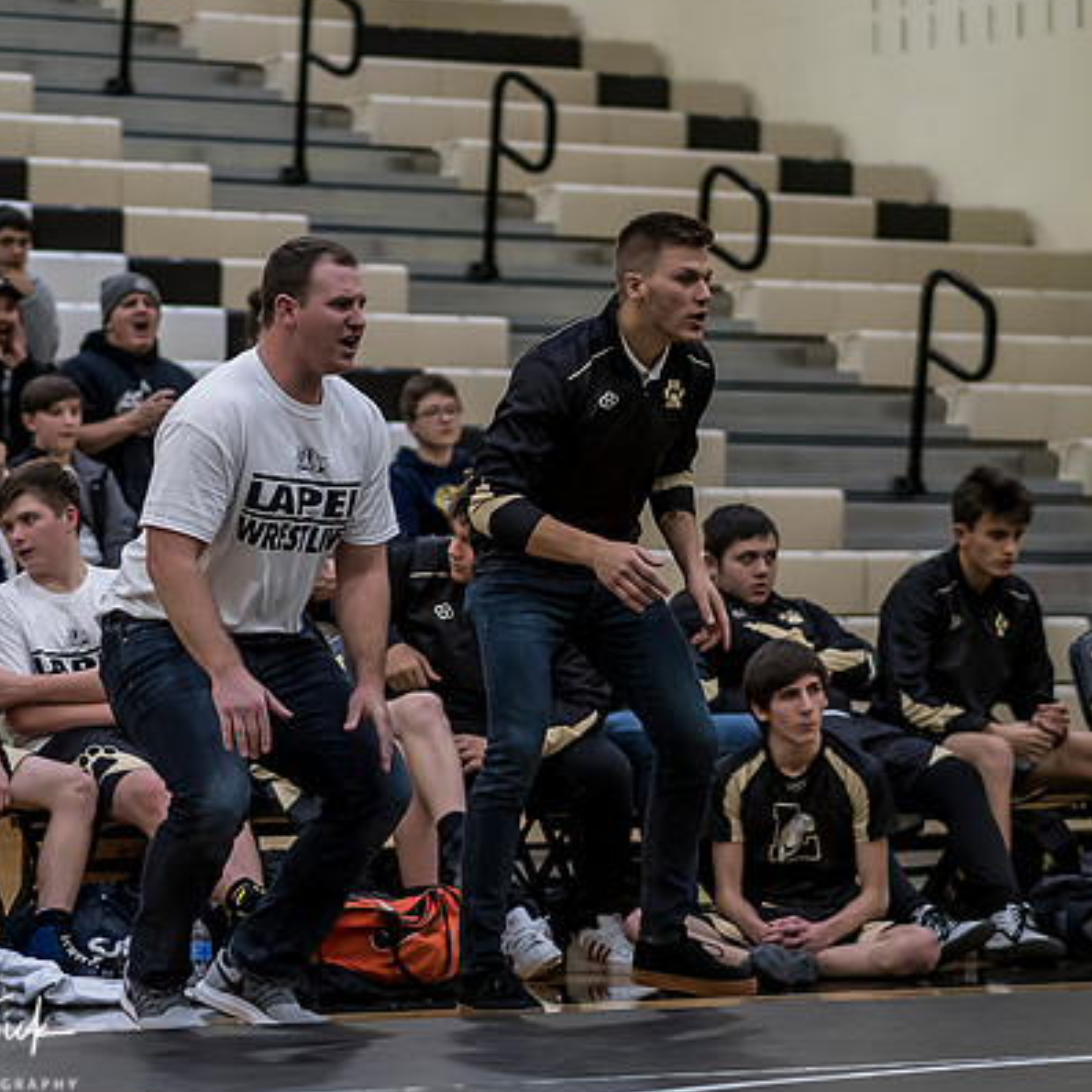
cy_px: 671
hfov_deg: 9.3
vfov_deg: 9.3
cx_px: 315
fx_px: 6710
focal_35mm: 188
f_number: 1.2
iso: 1250
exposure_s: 1/1250
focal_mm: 45
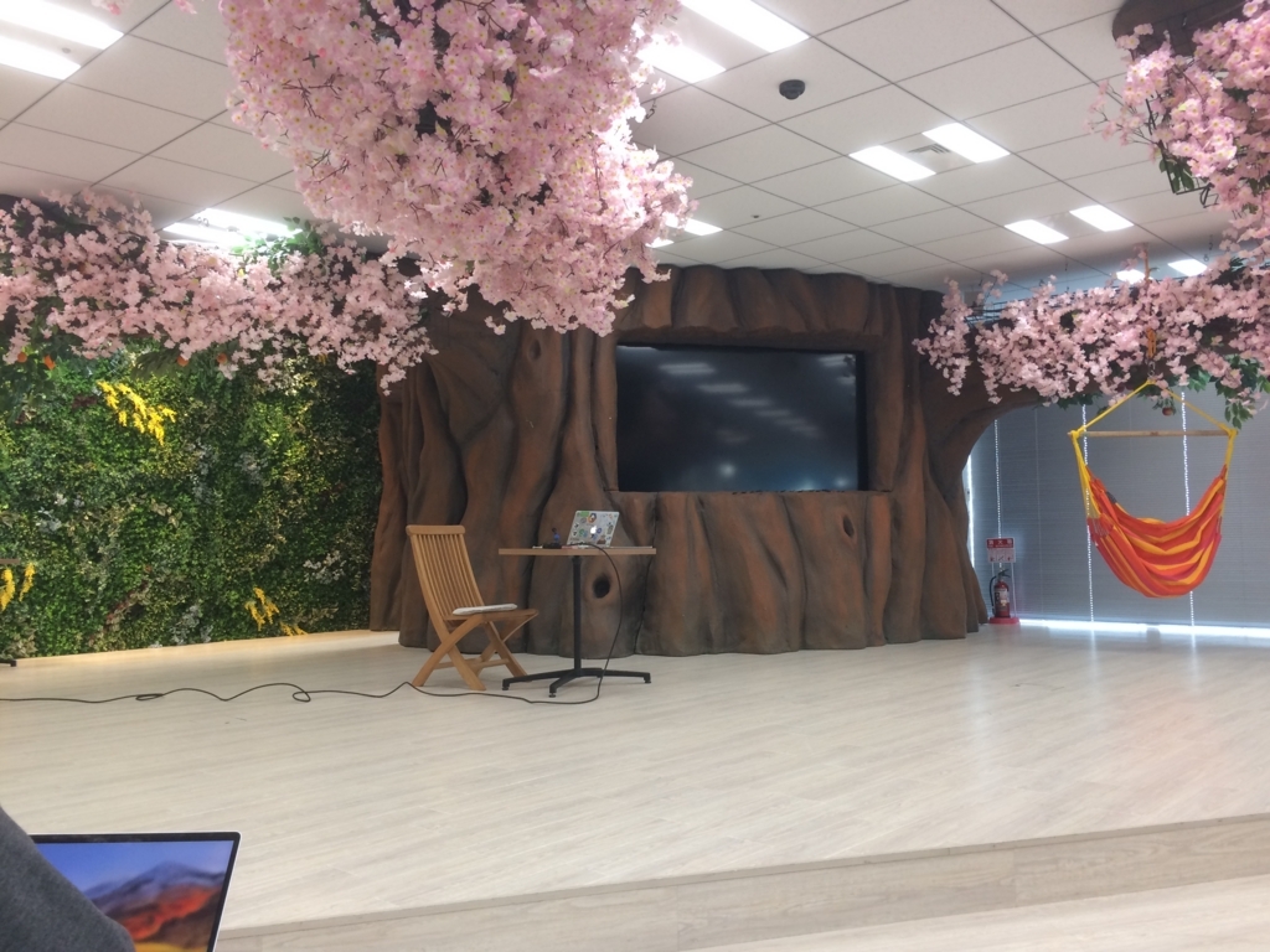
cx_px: 635
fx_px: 1064
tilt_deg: -1.1
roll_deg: +1.0
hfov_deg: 61.7
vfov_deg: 48.2
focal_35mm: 29
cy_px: 476
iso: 64
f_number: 2.2
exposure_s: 1/30
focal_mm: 4.15
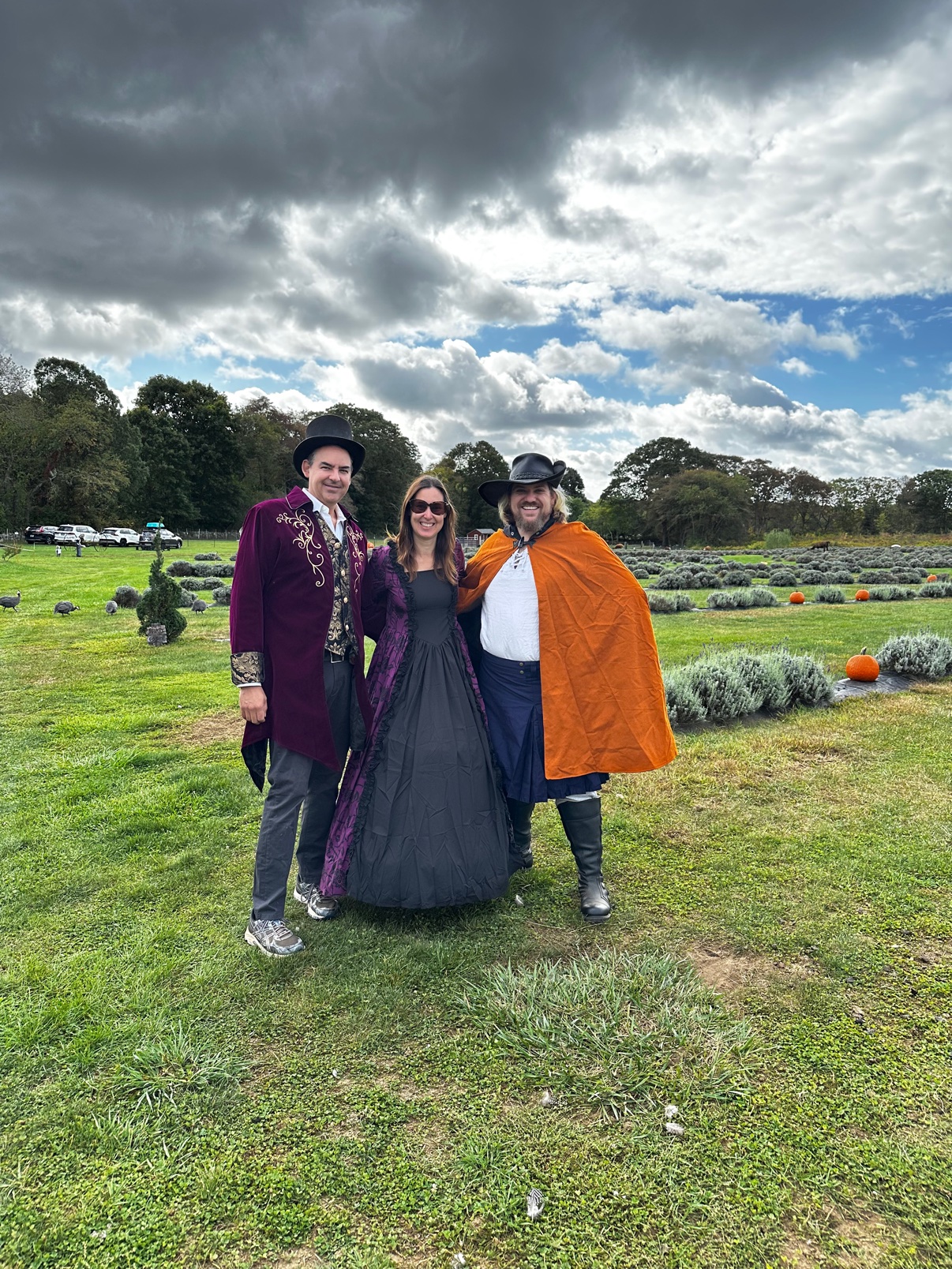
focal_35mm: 24
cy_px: 634
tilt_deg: -5.3
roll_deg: -0.7
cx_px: 476
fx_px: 880
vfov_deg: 71.6
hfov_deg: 56.8
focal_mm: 6.86
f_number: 1.78
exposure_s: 1/2353
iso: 80
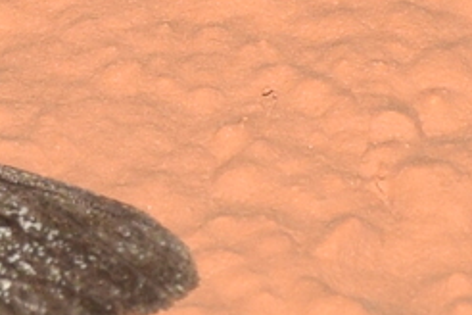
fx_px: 10750
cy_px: 142
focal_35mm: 820
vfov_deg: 1.7
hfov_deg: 2.5
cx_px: -409
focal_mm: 140
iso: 320
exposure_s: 1/160
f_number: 11
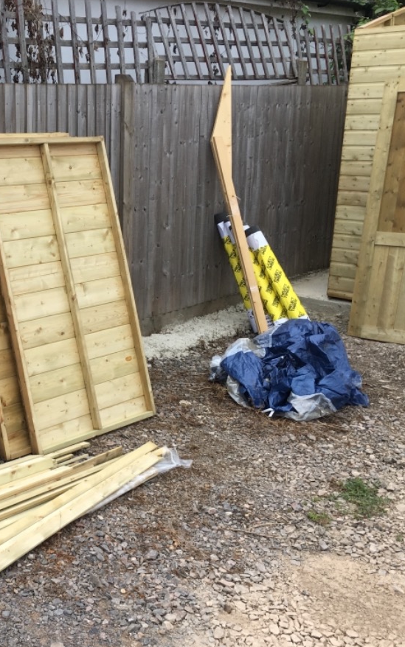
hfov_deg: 28.8
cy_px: 325
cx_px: 10
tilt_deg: -12.0
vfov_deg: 47.2
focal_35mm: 42
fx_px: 741
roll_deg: -1.2
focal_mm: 4.15
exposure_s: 1/561
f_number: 2.2
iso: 25
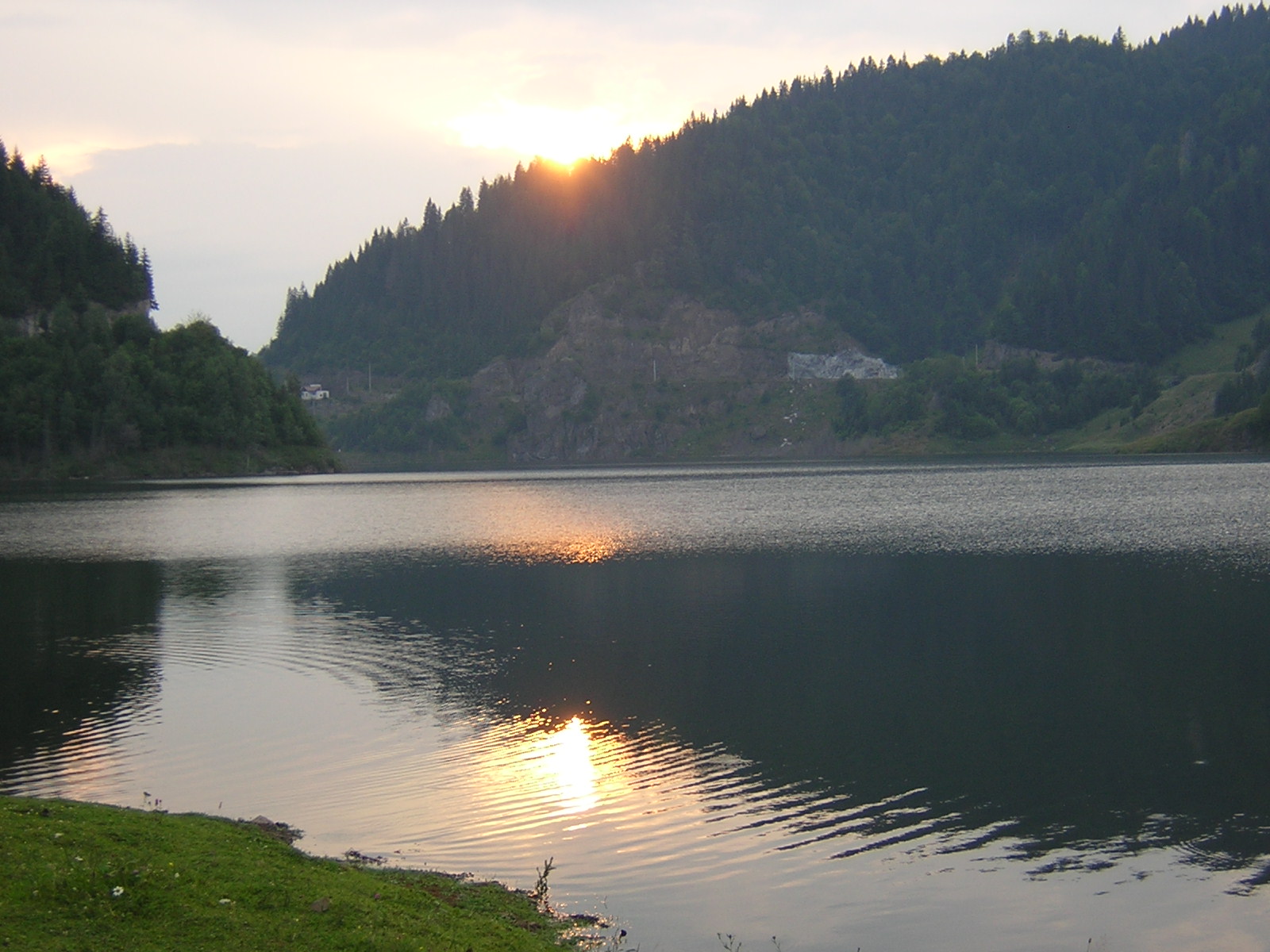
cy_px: 476
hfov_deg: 31.2
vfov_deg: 23.7
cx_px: 635
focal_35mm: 62
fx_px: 2275
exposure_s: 1/88.4
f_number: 3.4
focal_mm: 8.1
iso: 100
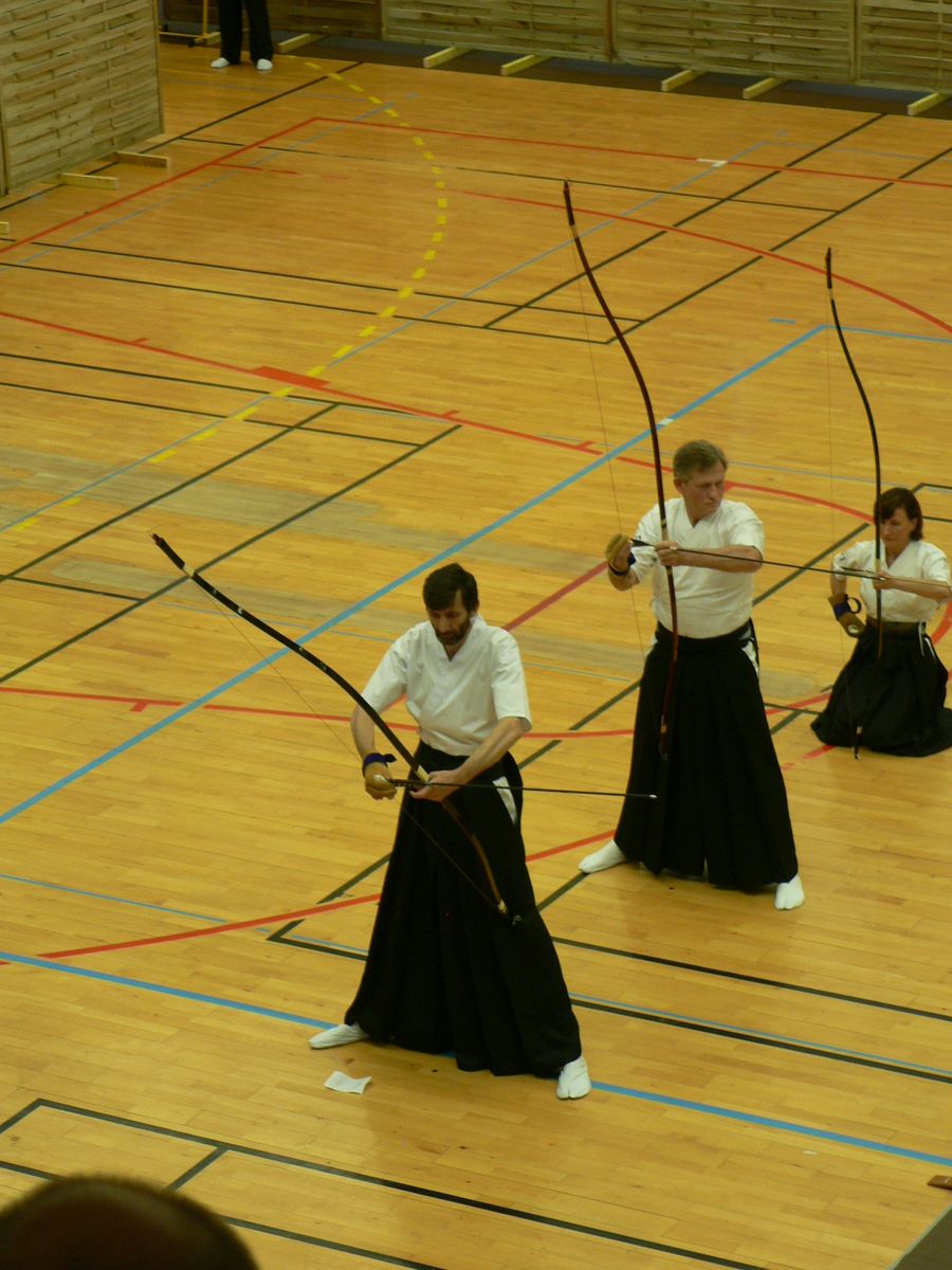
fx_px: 4364
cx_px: 476
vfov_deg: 16.6
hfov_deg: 12.5
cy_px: 635
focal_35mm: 119
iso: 150
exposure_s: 1/30
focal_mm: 19.9
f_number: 3.2
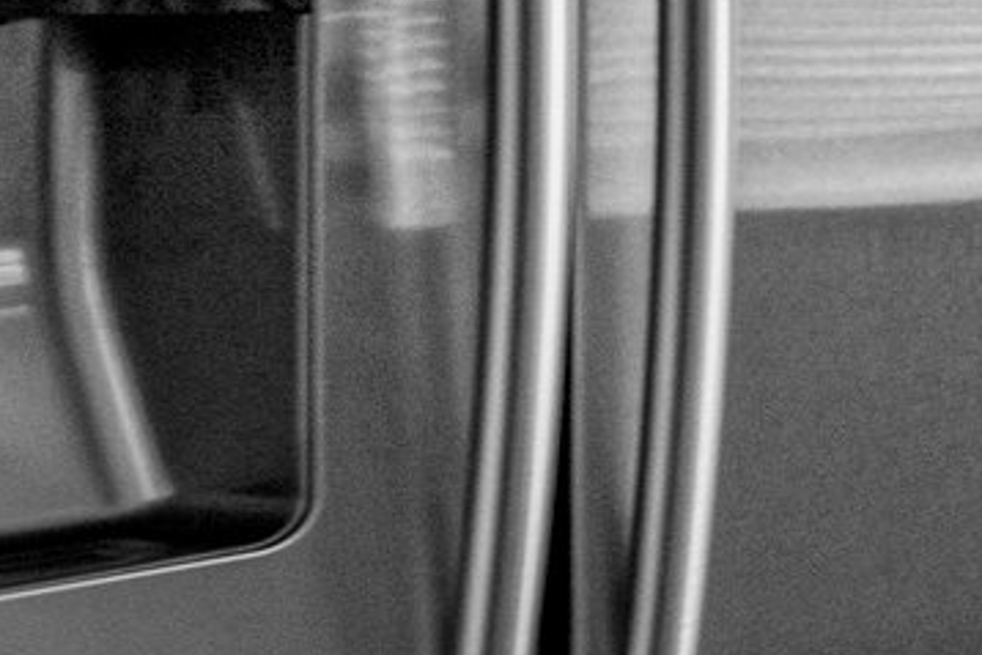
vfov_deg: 17.0
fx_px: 2183
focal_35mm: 80
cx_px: 2631
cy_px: 166
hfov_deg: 13.3
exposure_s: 1/4
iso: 200
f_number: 8
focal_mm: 14
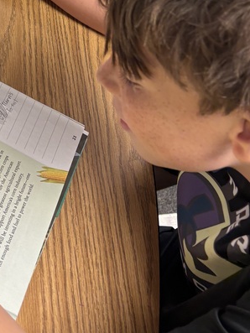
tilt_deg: -39.7
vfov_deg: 26.7
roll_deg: -22.1
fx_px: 645
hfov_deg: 21.3
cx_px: 8
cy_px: -29
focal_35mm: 67
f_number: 1.6
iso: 80
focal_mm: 5.96
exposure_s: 1/61
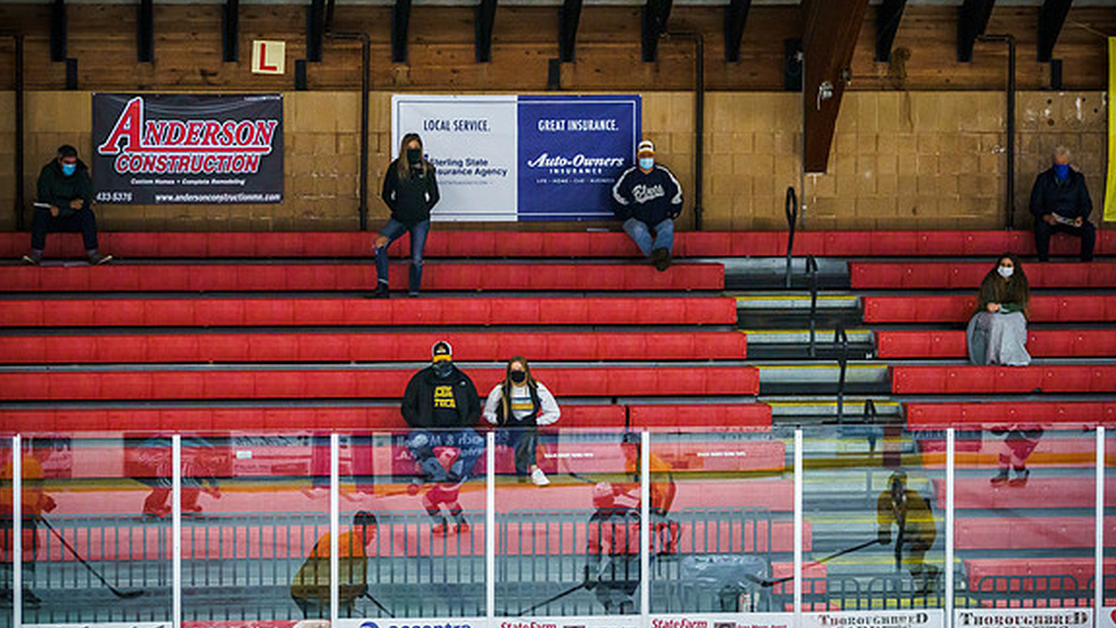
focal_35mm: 143
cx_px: 557
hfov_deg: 15.0
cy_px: 349
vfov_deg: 8.5
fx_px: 4232
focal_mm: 134
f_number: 4.5
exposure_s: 1/800
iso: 12800
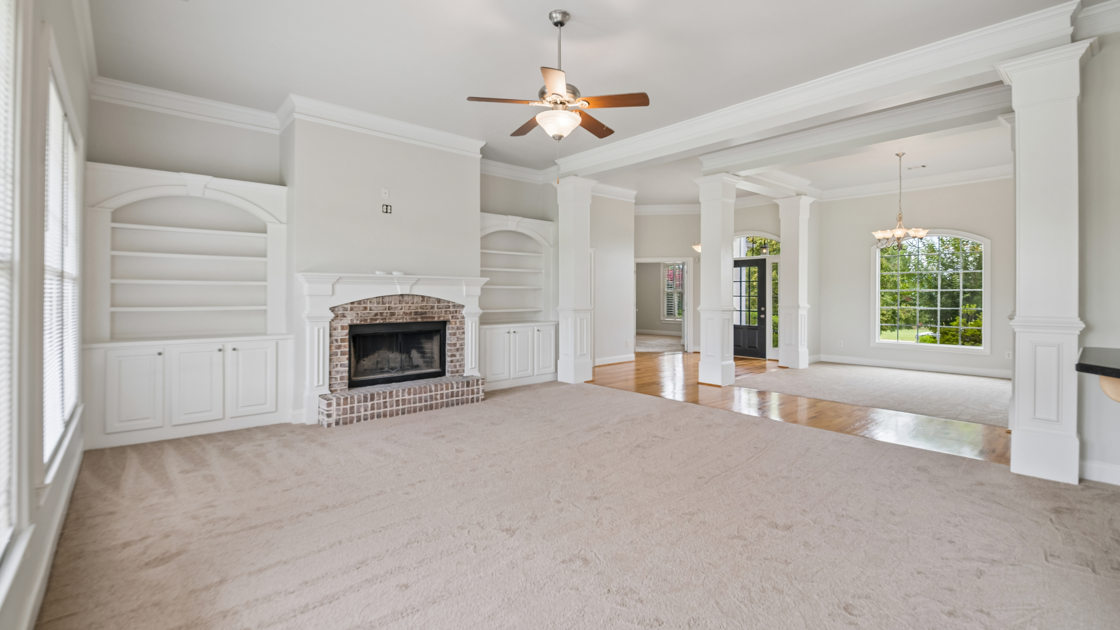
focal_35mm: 16
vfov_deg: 67.1
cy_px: 309
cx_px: 564
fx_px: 475
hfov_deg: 99.4
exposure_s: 1/20
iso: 64
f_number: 8
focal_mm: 15
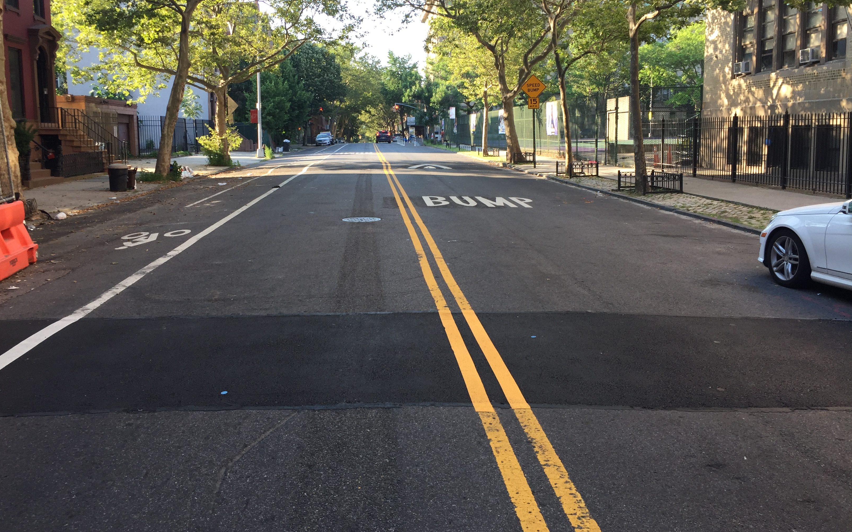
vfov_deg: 40.4
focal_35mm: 31
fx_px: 720
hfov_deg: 61.2
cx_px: 423
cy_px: 214
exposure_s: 1/226
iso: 32
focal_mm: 4.15
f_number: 2.2
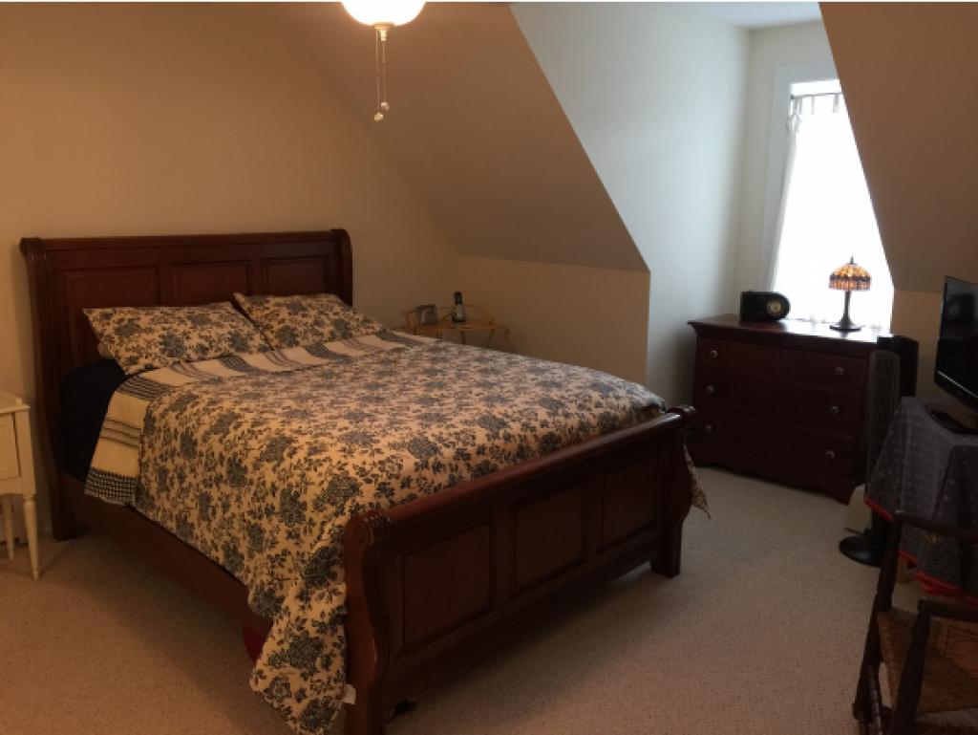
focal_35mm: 29
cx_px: 489
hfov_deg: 61.6
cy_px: 368
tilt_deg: -13.6
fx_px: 820
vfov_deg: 48.3
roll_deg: -1.6
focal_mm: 4.15
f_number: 2.2
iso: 100
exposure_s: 1/15
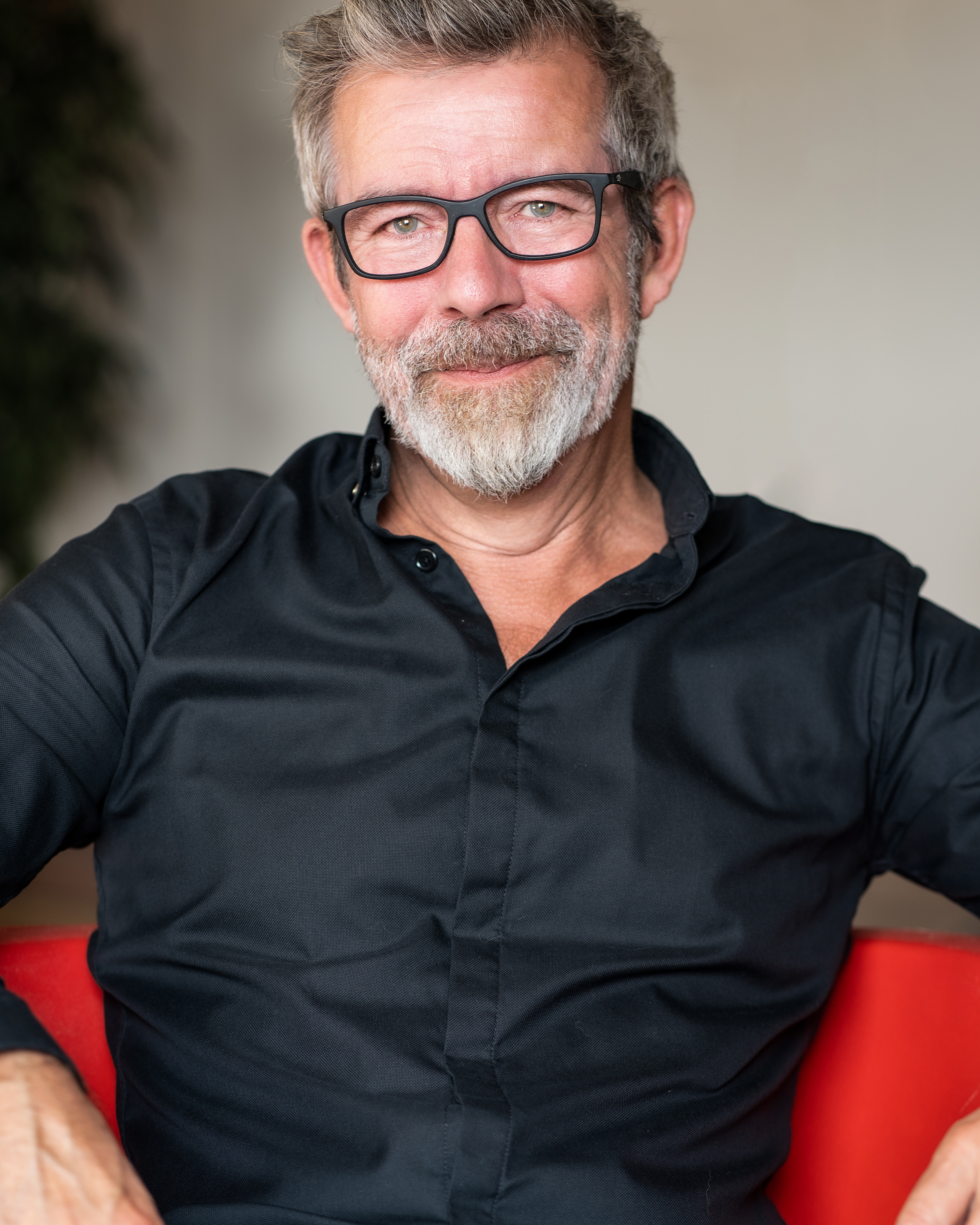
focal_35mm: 114
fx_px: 4133
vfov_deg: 16.9
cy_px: 687
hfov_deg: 13.5
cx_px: 509
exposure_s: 1/100
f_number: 2.8
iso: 160
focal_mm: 85
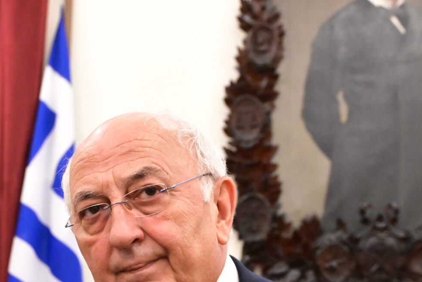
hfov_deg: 20.7
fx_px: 1137
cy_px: 310
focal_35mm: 97
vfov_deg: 13.8
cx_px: 54
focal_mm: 37
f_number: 4.5
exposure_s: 1/200
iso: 8000
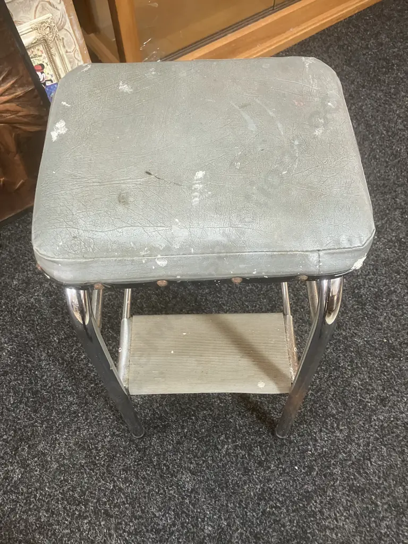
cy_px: 272
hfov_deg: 49.7
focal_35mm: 28
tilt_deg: -62.0
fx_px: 440
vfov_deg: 63.4
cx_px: 204
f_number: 1.8
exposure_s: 1/33
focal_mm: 3.99
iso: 250
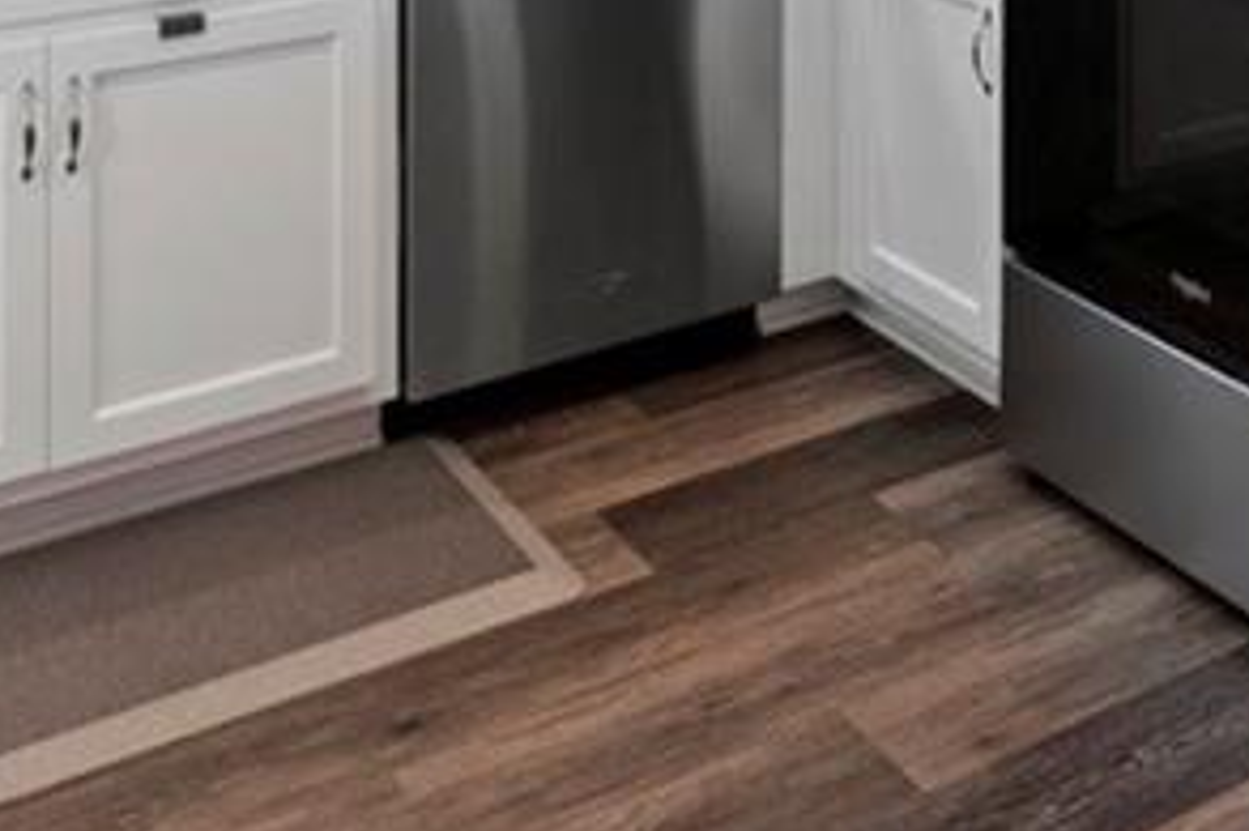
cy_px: -496
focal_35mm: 56
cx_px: 972
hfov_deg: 34.7
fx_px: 1942
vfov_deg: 20.0
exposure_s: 1/1.67
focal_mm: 16
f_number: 11
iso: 100
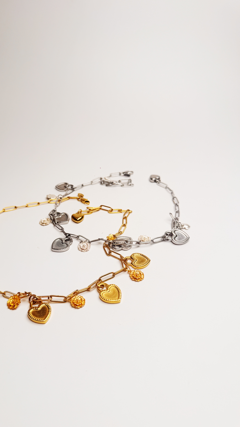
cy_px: 219
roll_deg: +3.0
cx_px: 77
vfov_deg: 69.8
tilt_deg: -37.2
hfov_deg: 42.2
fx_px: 305
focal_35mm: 27
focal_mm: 6.76
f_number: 1.78
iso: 80
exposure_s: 1/2041
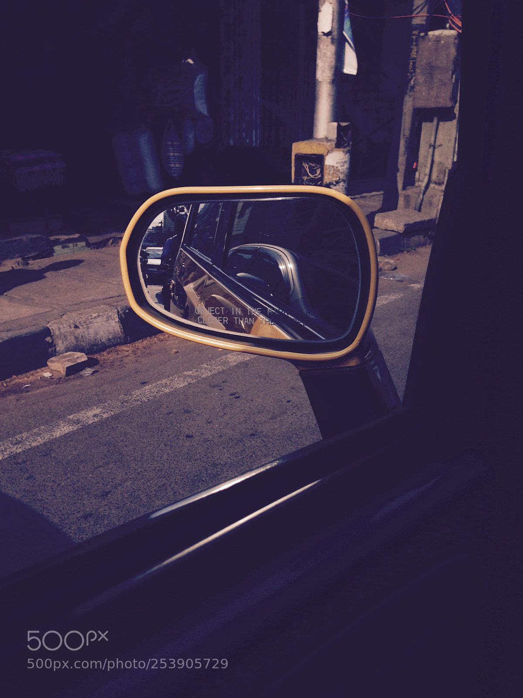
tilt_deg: -16.8
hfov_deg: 42.9
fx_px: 665
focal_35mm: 33
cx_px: 262
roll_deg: -0.7
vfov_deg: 55.4
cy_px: 349
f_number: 2.4
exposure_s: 1/2463
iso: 50
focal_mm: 4.12
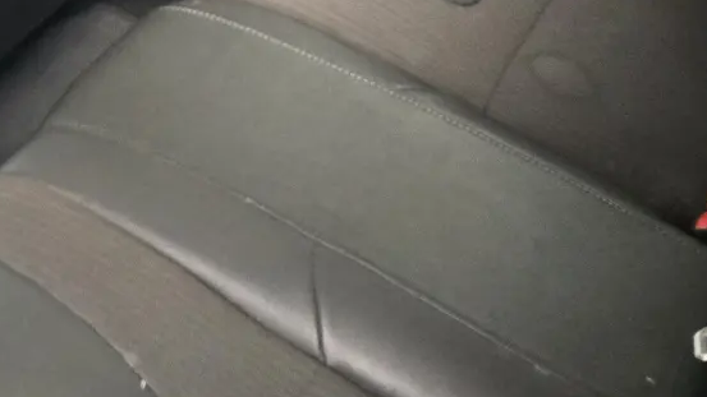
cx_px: 31
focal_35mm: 87
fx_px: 1631
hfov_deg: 23.6
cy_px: 158
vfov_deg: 13.9
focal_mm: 6.3
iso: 1600
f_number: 1.7
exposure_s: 1/50
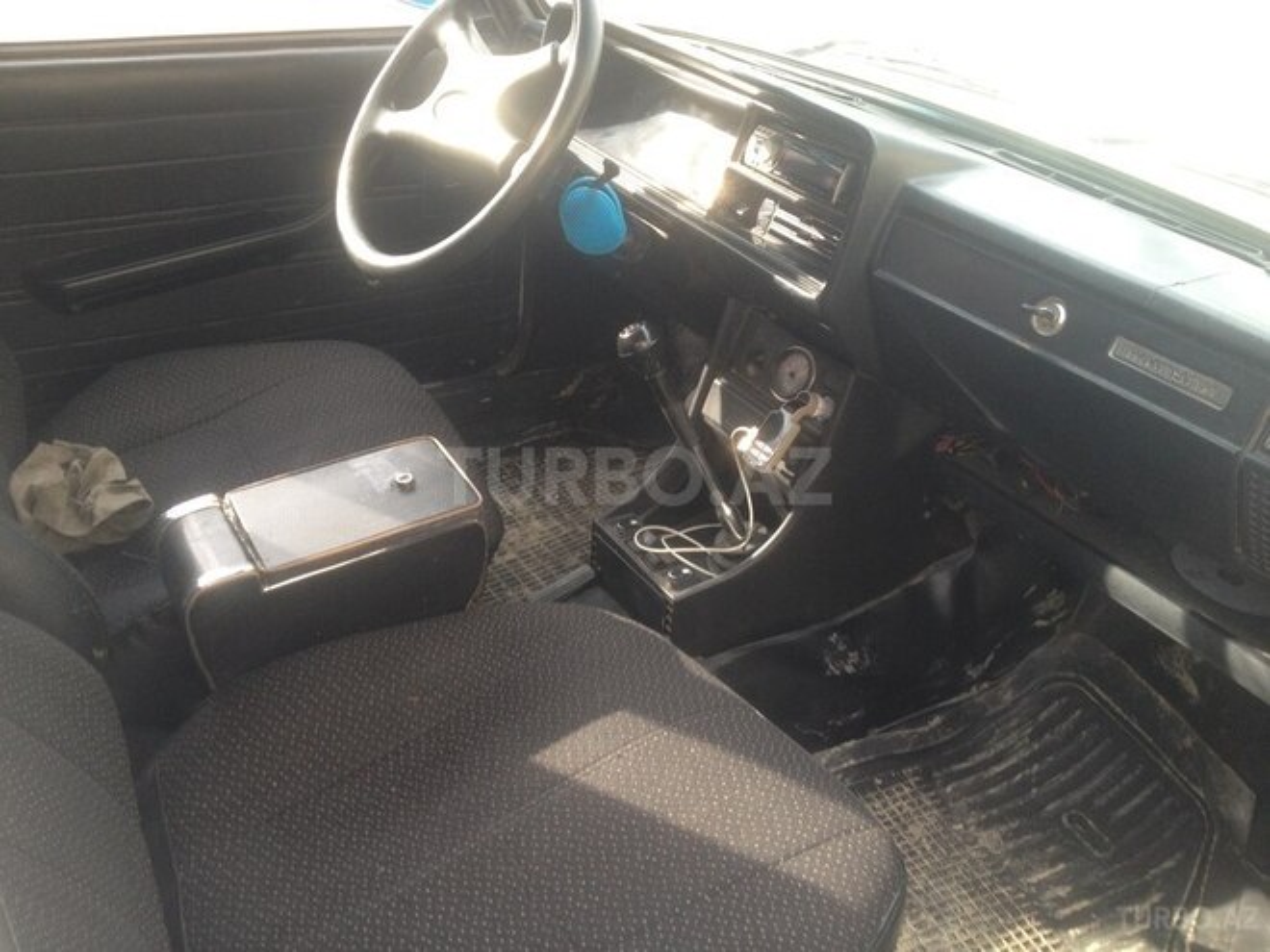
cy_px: 476
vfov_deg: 40.7
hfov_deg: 52.6
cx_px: 635
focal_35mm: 35
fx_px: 1284
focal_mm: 4.28
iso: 64
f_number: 2.4
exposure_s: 1/60
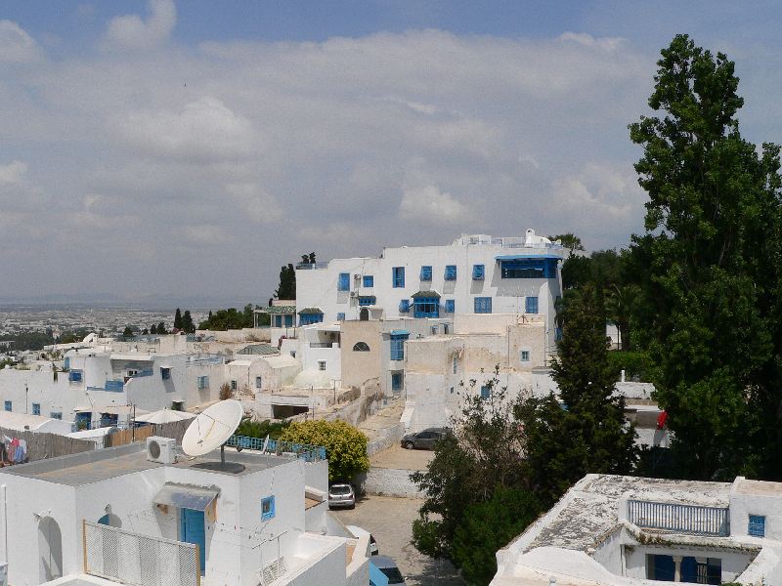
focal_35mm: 36
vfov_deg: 39.7
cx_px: 391
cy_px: 293
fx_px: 813
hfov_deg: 51.4
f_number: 6.5
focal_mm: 6
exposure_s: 1/1000
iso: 80
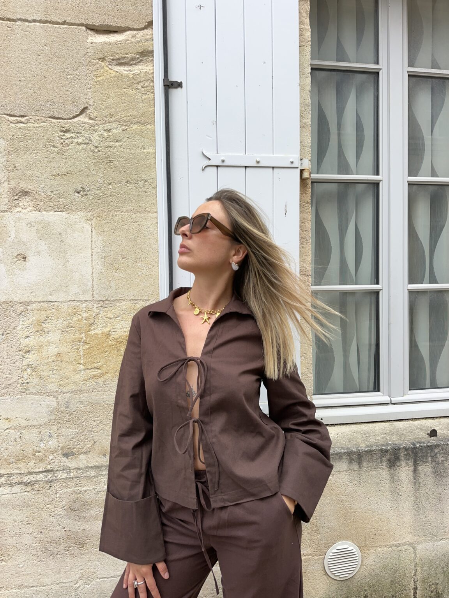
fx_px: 415
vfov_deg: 71.6
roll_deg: +0.2
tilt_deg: -1.5
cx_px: 224
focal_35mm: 24
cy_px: 299
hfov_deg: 56.8
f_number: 1.78
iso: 80
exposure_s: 1/1473
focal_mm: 6.86
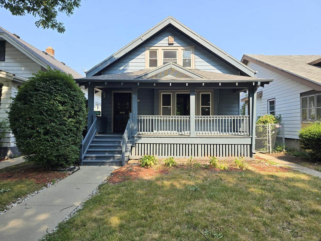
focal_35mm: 23
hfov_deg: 73.9
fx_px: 213
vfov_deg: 58.9
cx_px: 160
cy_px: 120
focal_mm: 6.3
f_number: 1.7
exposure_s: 1/261
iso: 12
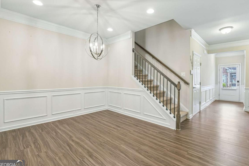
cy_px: 80
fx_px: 118
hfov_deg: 93.2
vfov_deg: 70.4
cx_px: 130
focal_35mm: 17
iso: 400
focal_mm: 16
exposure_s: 1/13
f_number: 8
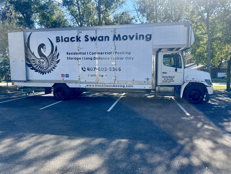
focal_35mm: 24
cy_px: 87
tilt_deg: -5.4
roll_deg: -0.6
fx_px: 160
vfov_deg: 56.8
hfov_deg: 71.6
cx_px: 116
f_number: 1.78
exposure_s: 1/1304
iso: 80
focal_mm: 6.86
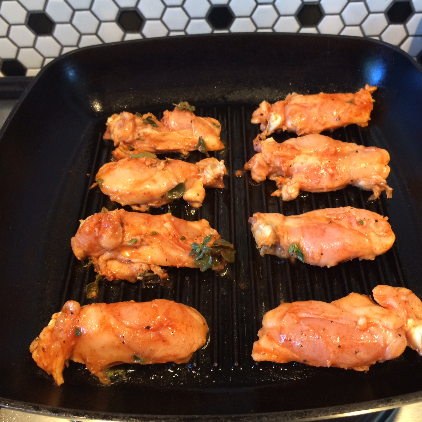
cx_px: 238
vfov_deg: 47.2
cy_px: 211
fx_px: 483
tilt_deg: -50.3
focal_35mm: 35
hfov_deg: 47.1
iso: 250
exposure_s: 1/33
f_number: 2.2
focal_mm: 4.15
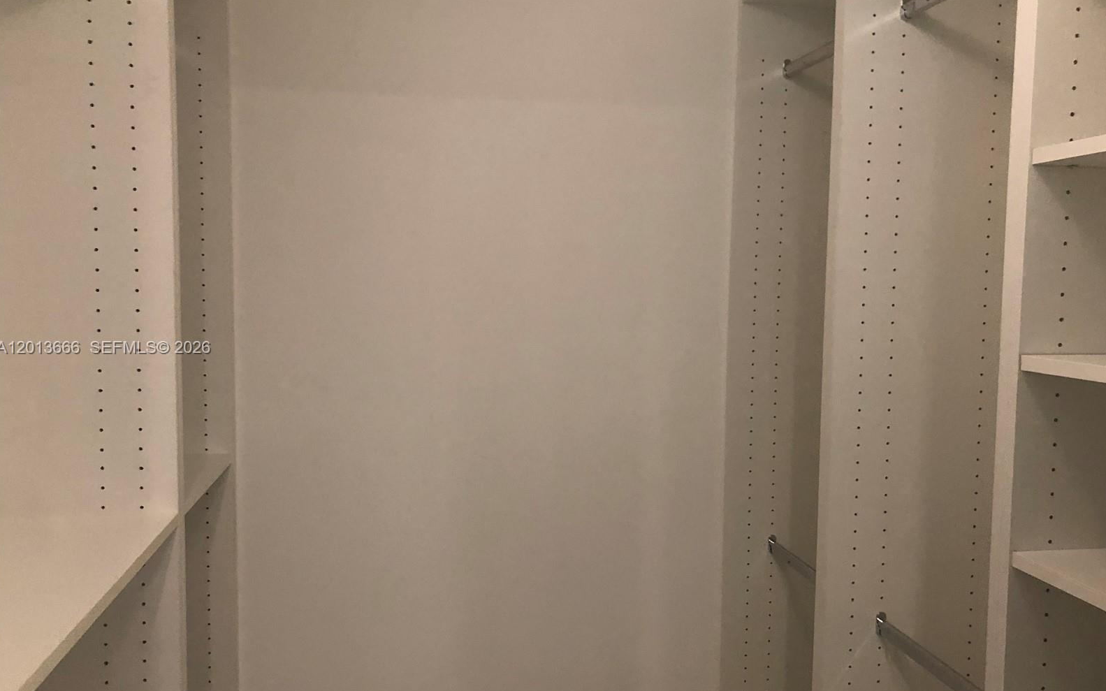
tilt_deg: -5.3
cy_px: 349
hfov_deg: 62.9
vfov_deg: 41.8
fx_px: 904
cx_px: 552
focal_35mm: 30
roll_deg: -1.3
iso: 80
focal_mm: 3.99
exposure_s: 1/15
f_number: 1.8
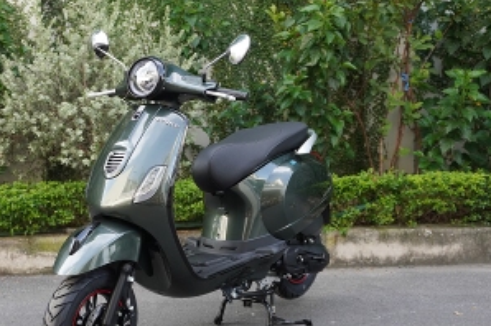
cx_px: 194
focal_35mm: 51
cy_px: 191
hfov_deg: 38.9
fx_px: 692
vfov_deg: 26.5
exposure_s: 1/160
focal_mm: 21
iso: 400
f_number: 4
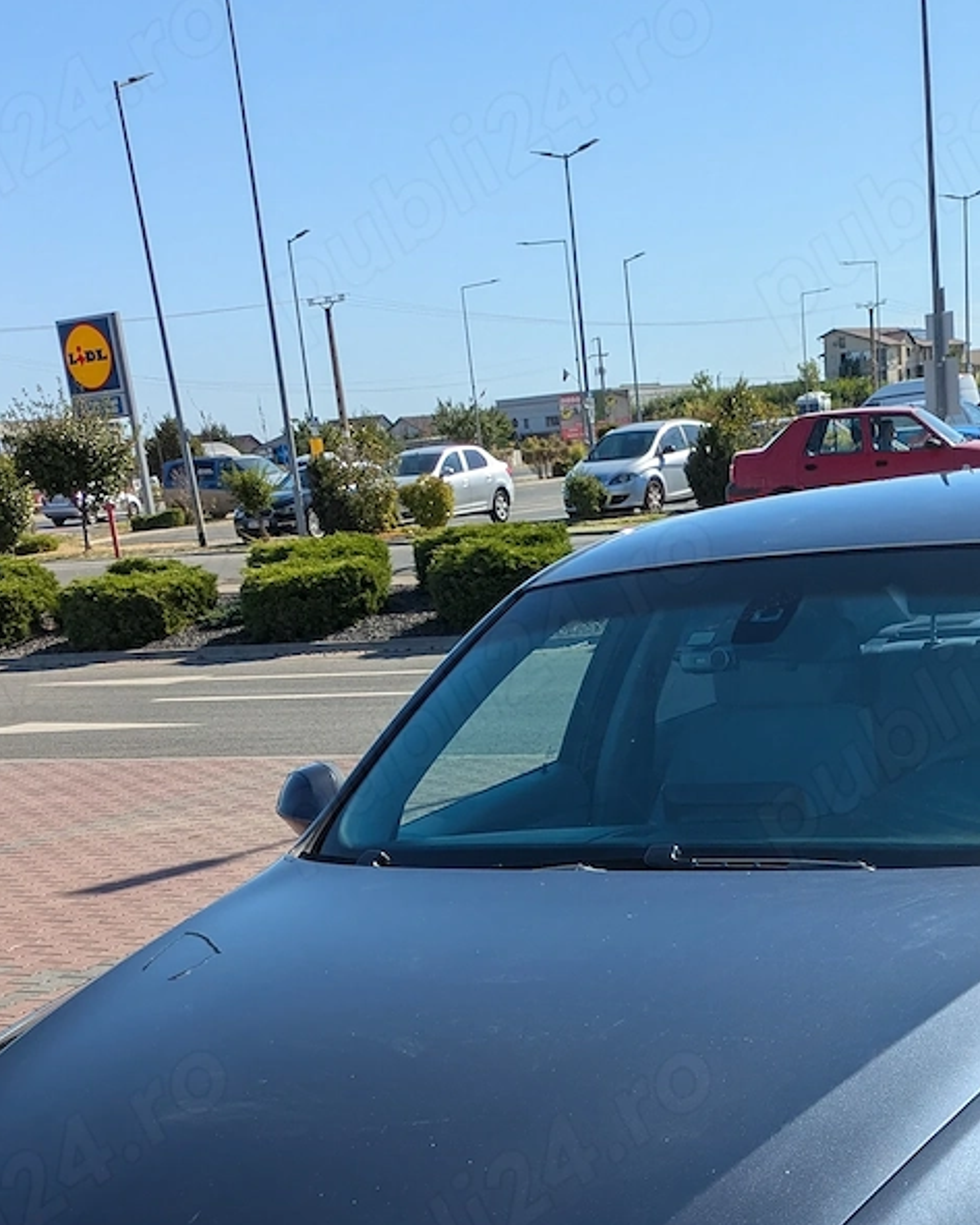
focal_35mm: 55
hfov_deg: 27.3
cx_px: 731
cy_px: 1327
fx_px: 1994
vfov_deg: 30.7
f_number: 1.89
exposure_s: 1/2841
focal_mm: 5.43
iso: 46
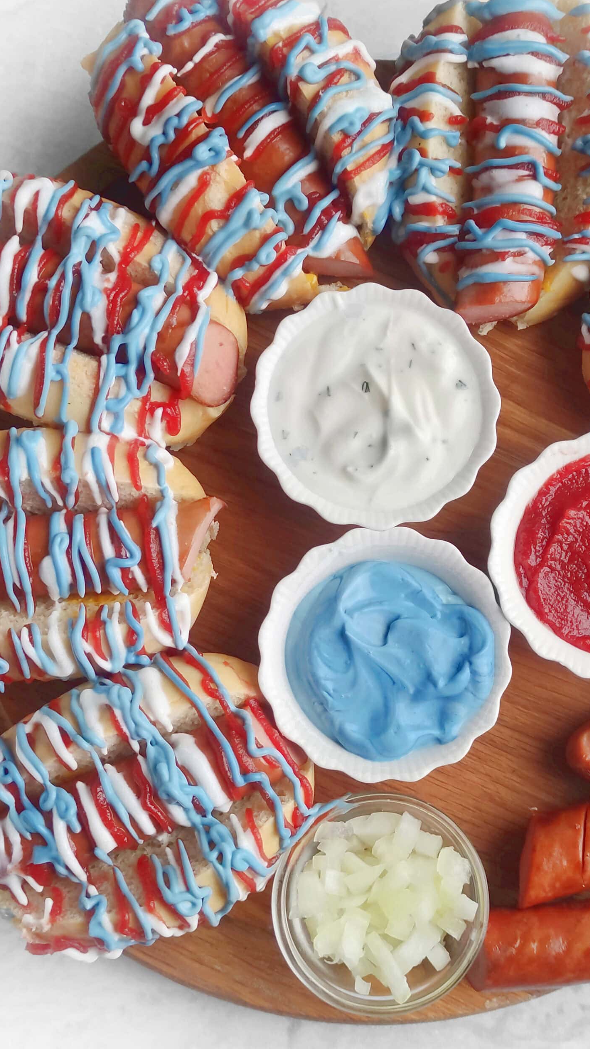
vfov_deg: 67.9
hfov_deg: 41.0
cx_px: 198
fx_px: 779
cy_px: 523
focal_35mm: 28
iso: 114
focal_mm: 5.4
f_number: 1.9
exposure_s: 1/100
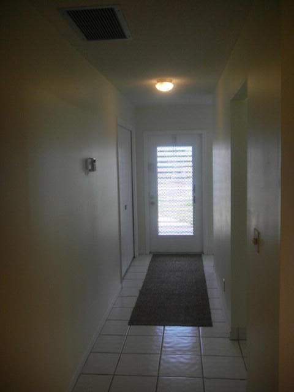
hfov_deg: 40.7
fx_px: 396
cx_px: 147
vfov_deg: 52.6
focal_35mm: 35
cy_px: 196
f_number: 3.6
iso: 80
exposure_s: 1/42.7
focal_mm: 6.3
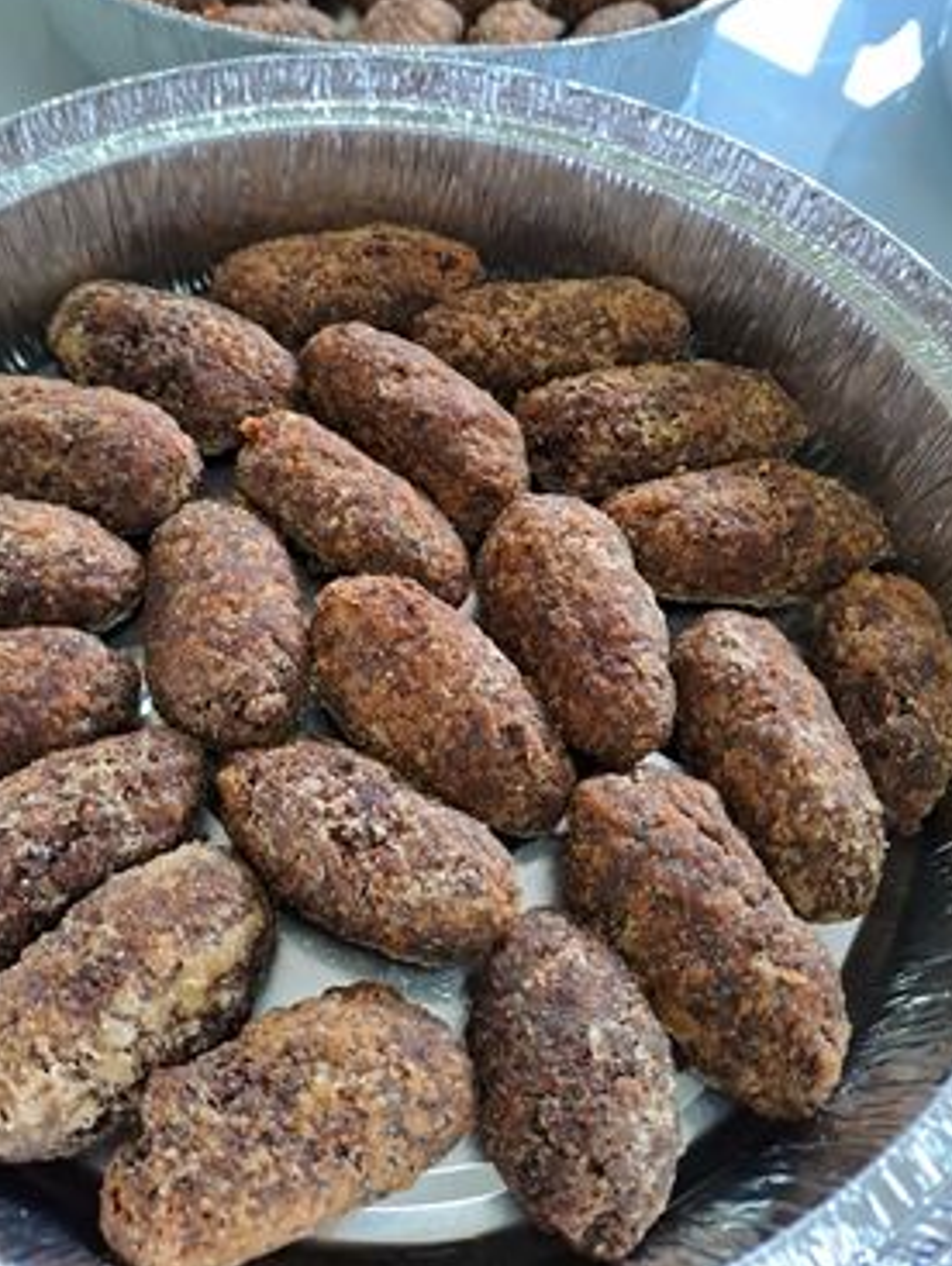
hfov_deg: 48.2
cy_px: 545
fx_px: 1062
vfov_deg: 61.4
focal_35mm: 29
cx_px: 428
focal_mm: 4.65
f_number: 1.8
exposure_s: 1/33
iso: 160
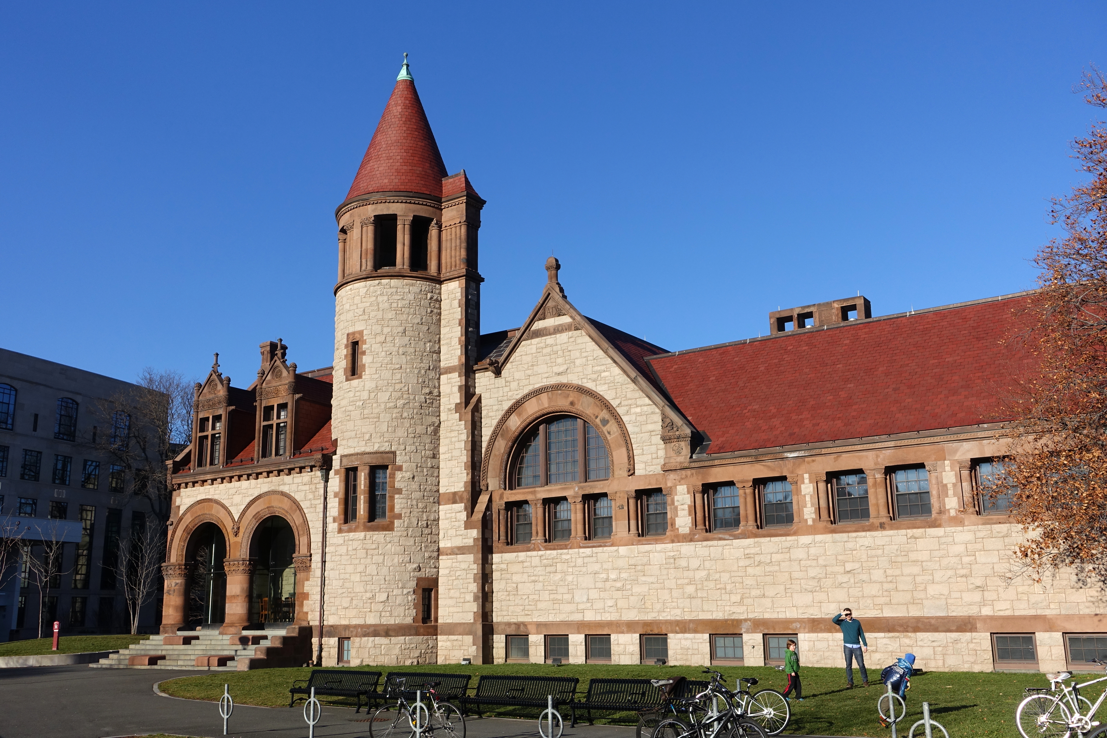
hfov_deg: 57.2
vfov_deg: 40.0
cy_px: 369
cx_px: 554
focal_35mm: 33
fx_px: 1015
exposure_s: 1/800
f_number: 5.6
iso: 125
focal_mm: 12.06
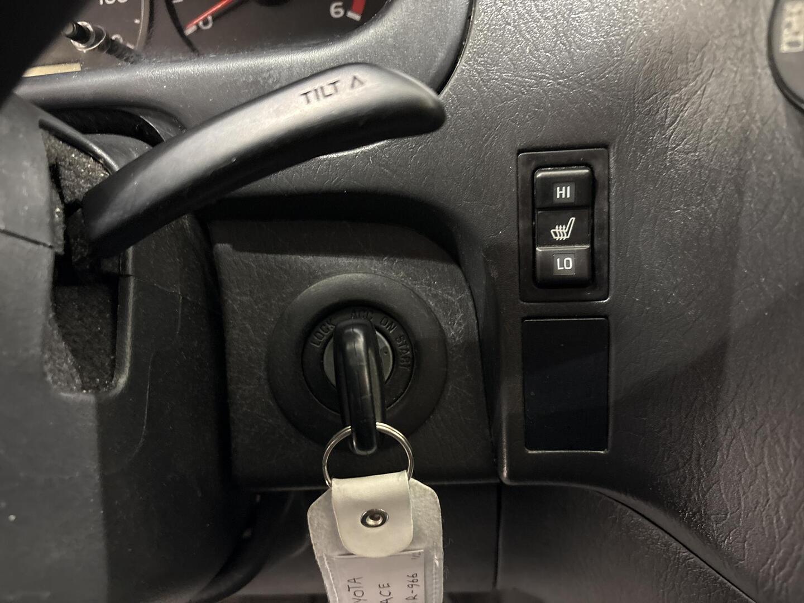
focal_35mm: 26
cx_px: 402
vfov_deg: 53.1
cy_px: 302
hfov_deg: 67.3
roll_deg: +5.9
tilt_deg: -28.8
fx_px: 604
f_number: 1.6
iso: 1000
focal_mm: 5.96
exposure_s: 1/30
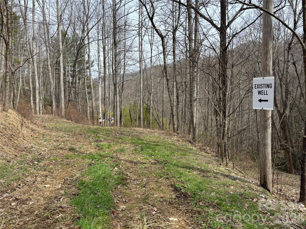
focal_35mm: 26
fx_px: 230
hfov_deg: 67.3
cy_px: 114
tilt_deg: -6.3
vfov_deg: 53.1
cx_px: 153
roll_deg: -0.1
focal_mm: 5.96
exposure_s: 1/1522
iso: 50
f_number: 1.6
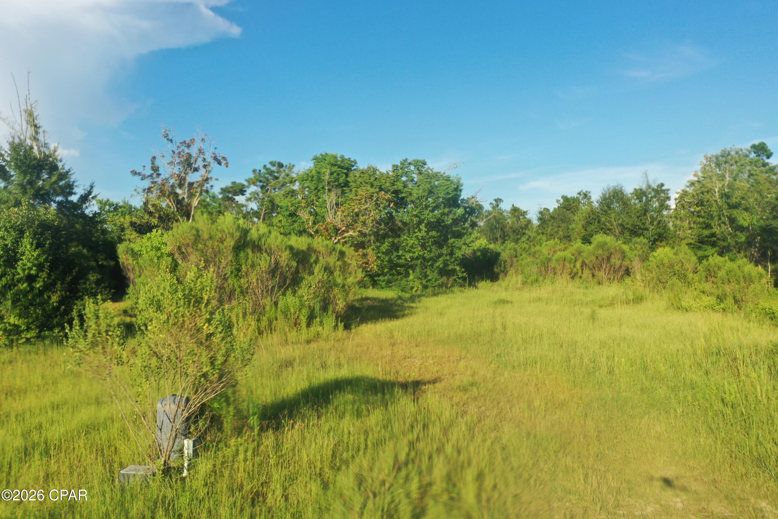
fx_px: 605
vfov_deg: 46.4
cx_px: 389
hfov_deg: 65.5
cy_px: 260
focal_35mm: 28
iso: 100
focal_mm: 10.26
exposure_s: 1/320
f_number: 5
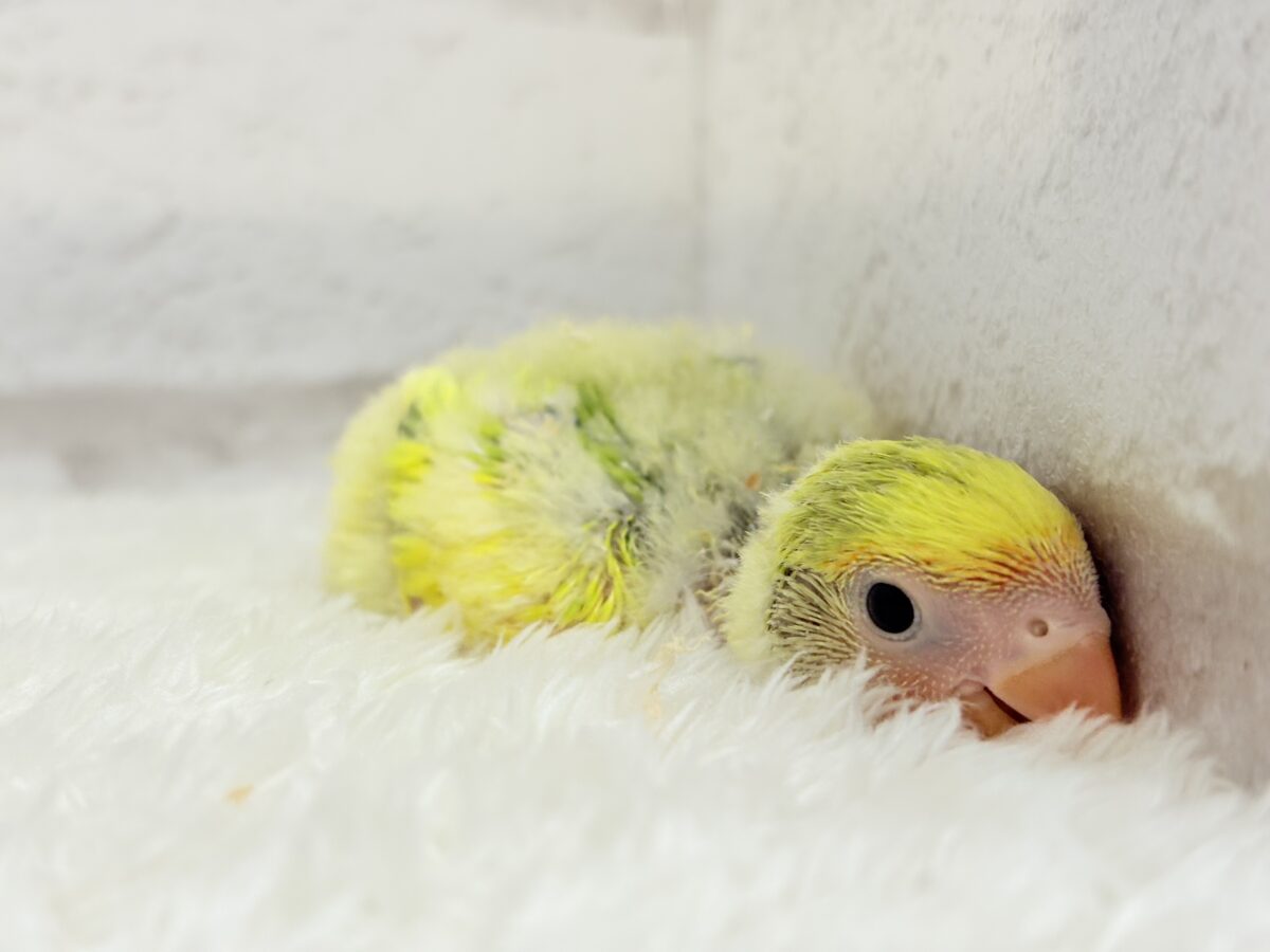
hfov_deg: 36.8
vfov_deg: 28.0
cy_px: 476
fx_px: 1908
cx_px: 635
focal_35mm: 52
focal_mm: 5.96
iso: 64
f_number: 1.6
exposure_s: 1/100
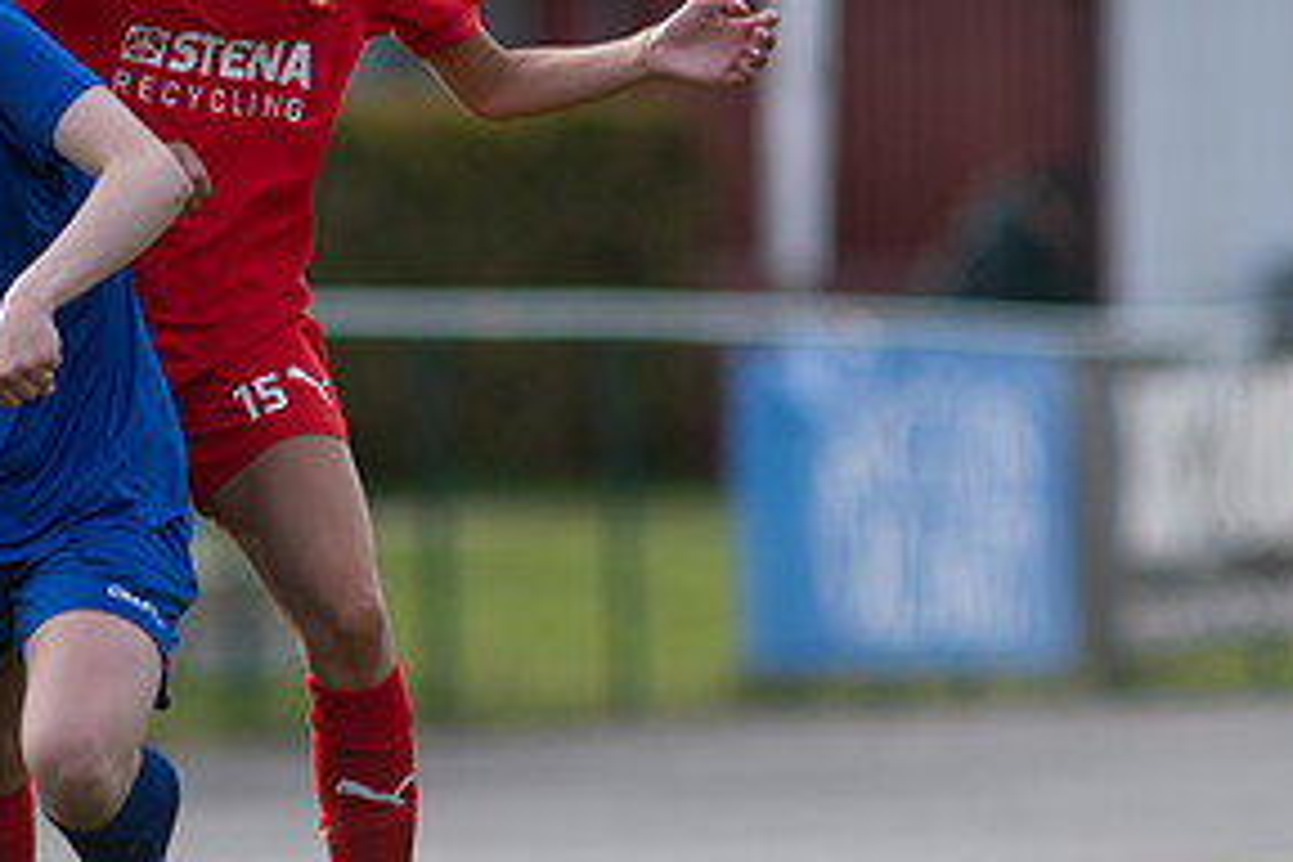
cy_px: 294
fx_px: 32502
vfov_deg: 1.5
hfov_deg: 2.3
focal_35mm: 905
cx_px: 216
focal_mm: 300
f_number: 3.2
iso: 280
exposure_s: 1/1600
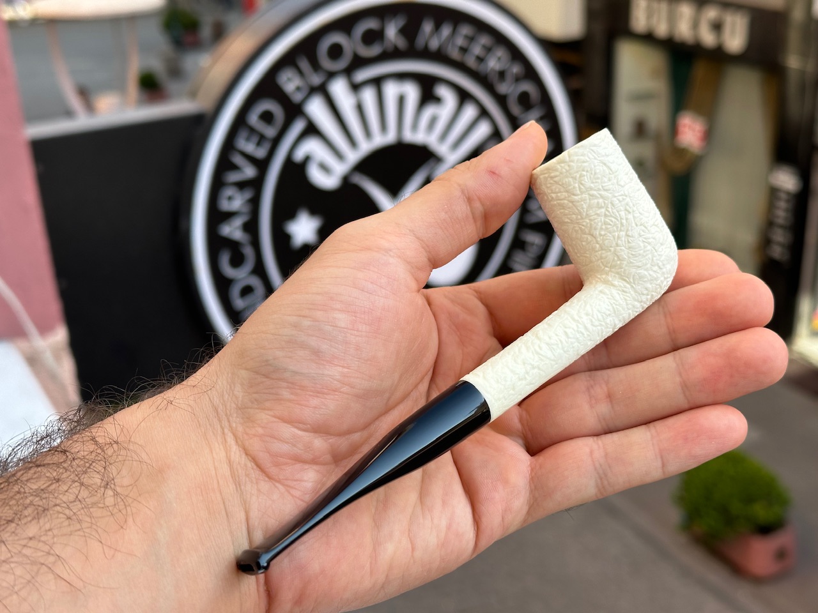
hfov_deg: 39.7
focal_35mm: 48
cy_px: 306
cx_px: 409
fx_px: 1134
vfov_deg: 30.3
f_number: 1.78
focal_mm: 6.86
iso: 64
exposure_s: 1/564
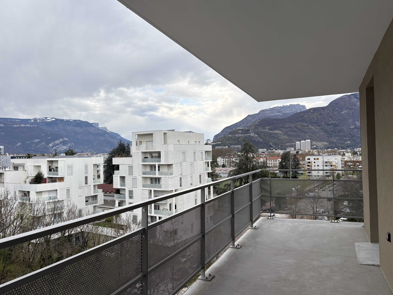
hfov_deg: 65.3
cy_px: 149
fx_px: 307
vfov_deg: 51.4
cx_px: 193
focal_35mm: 27
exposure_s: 1/1117
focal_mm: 5.96
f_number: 1.6
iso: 50
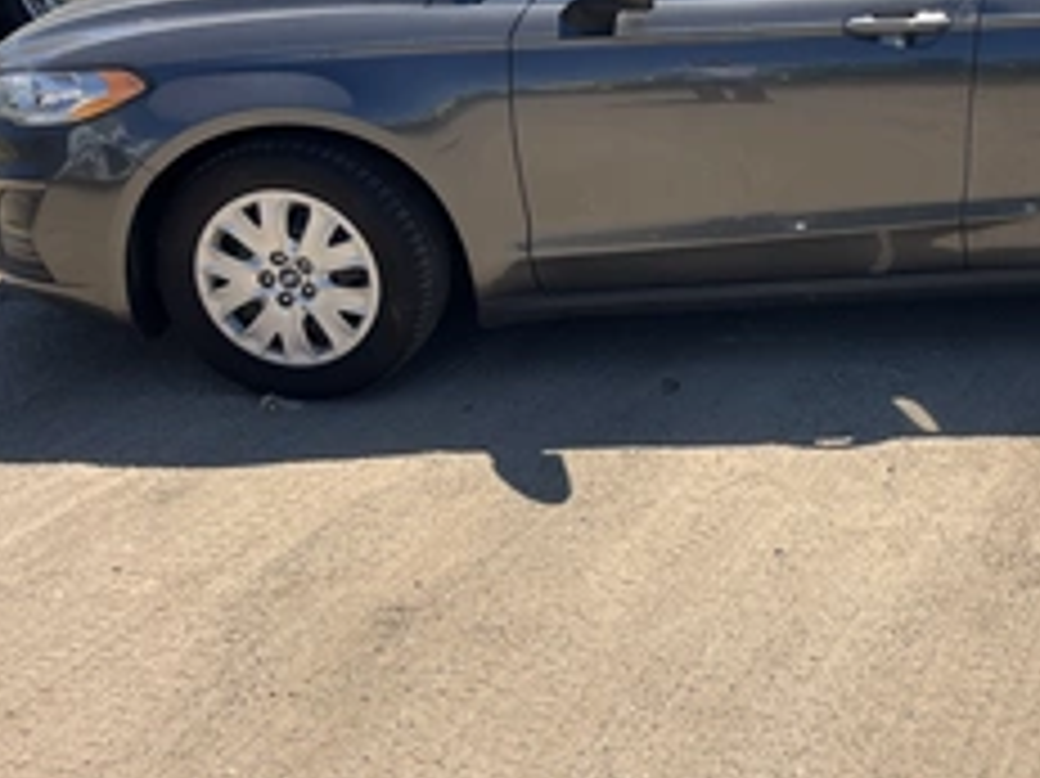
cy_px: 171
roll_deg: -0.6
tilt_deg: -15.6
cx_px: 864
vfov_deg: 31.4
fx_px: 1351
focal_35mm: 45
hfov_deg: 40.0
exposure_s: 1/2571
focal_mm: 5.1
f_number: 1.6
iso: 50
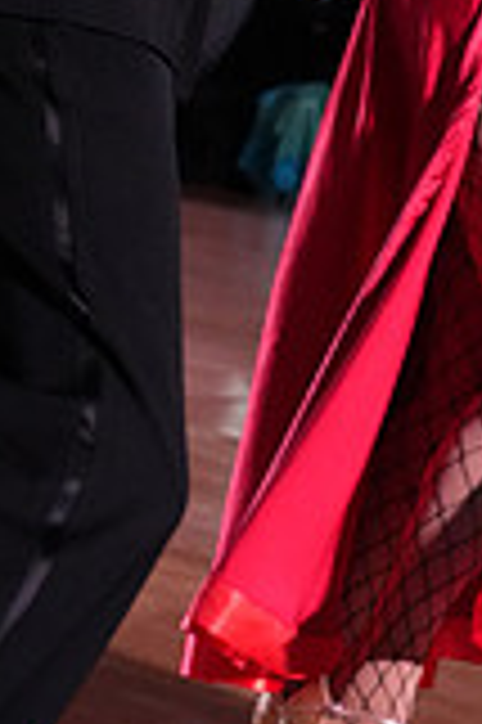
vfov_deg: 13.3
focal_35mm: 148
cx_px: 173
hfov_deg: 9.2
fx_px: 2979
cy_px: -243
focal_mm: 41
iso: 5000
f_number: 5.6
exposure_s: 1/320
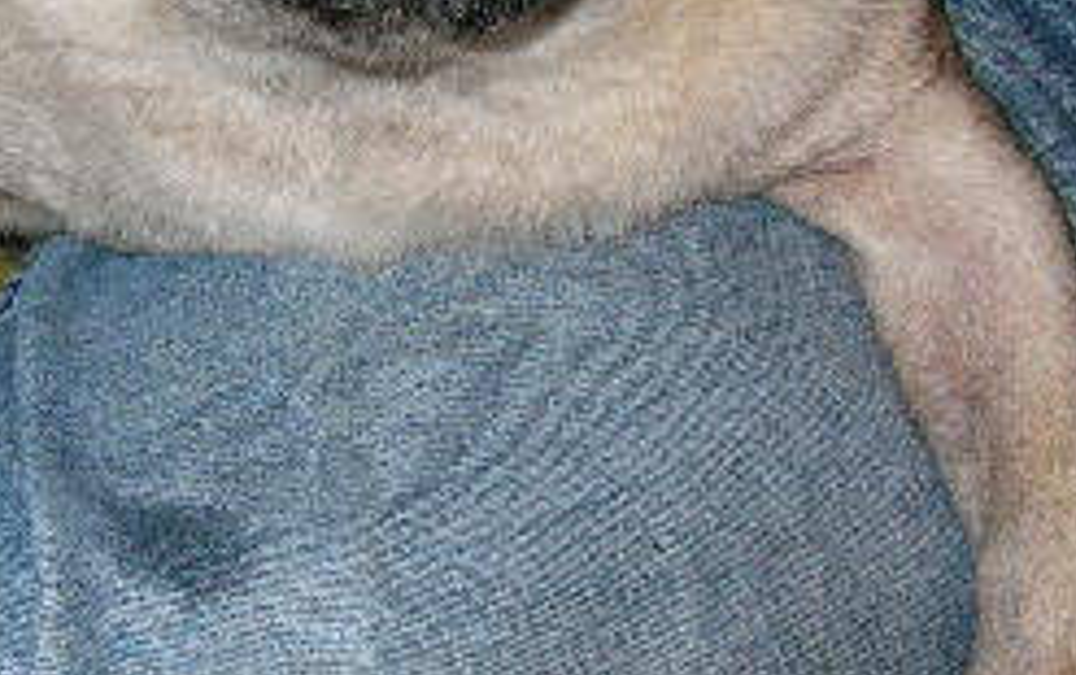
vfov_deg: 13.6
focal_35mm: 96
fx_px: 2818
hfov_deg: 21.5
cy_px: 91
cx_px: 335
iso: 100
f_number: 2.8
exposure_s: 1/60
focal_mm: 5.8
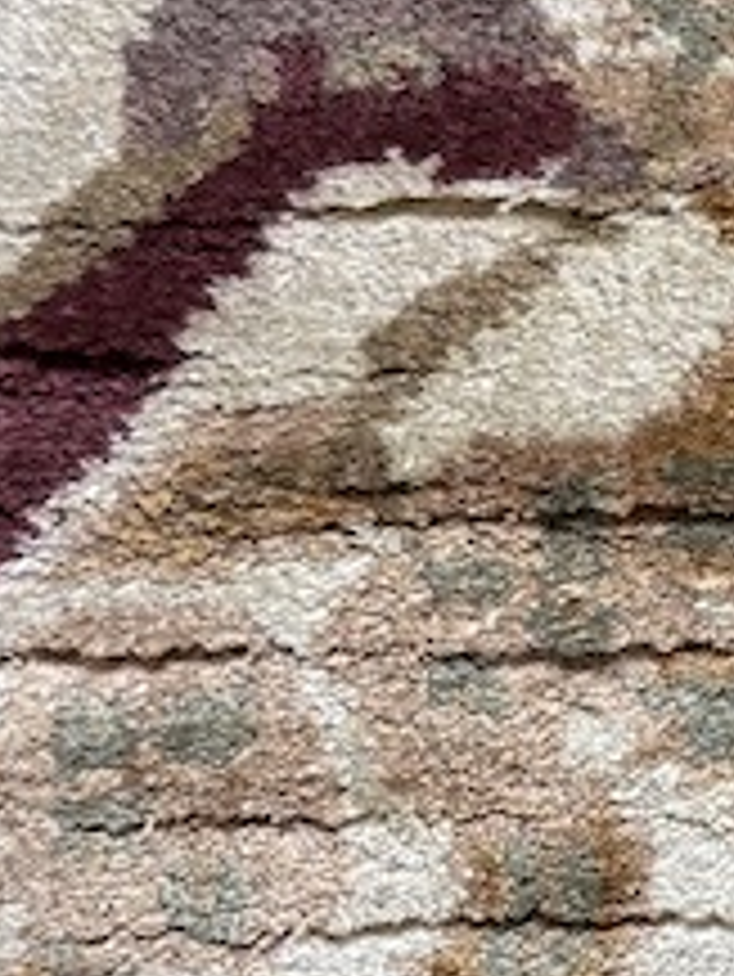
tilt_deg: -73.5
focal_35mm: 113
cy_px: 783
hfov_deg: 12.4
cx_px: 1171
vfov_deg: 17.3
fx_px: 3192
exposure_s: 1/50
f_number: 1.78
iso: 125
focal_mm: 6.76
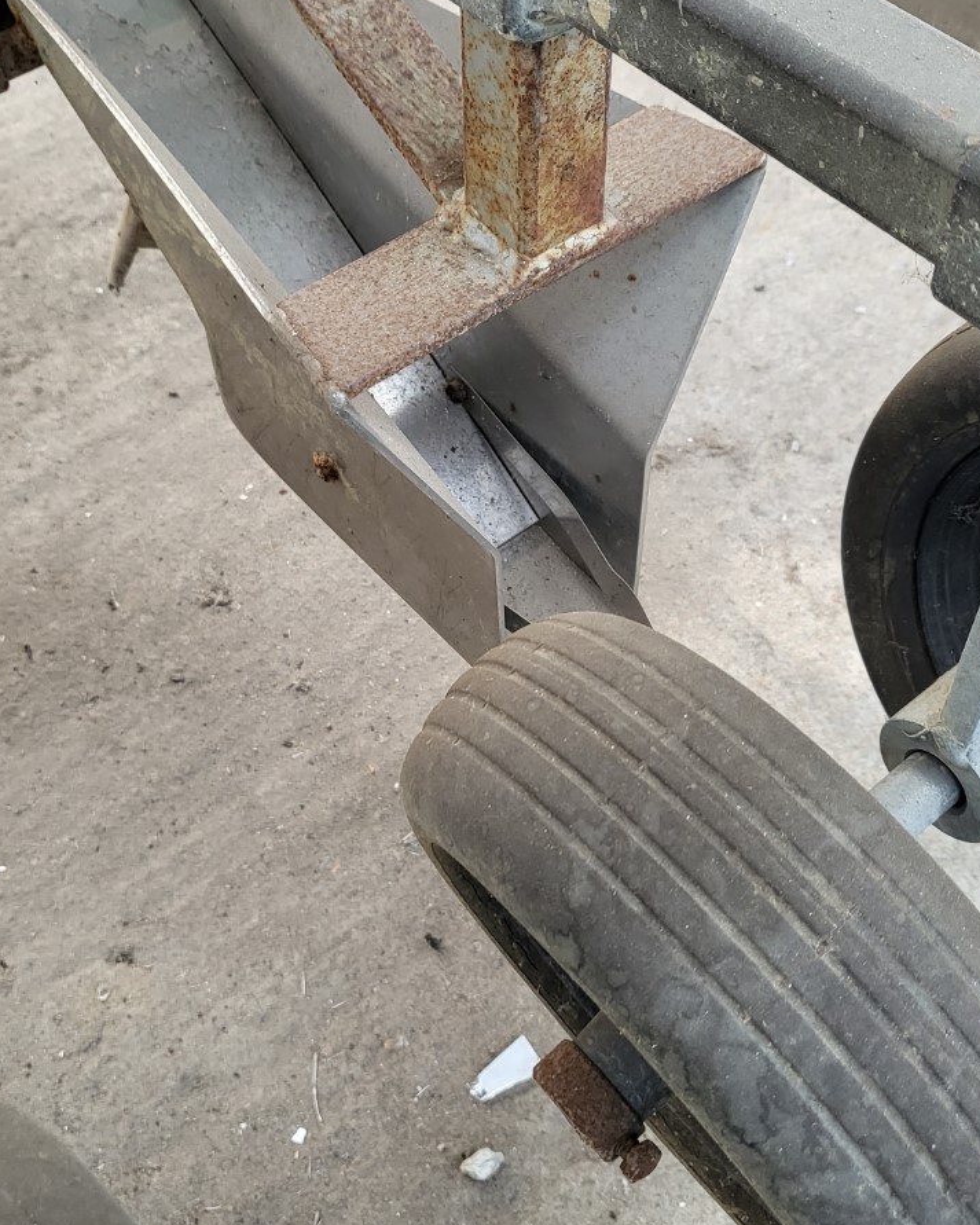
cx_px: 493
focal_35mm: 41
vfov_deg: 44.8
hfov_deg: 36.5
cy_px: 598
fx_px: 1486
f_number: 1.8
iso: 200
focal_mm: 4.25
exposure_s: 1/100
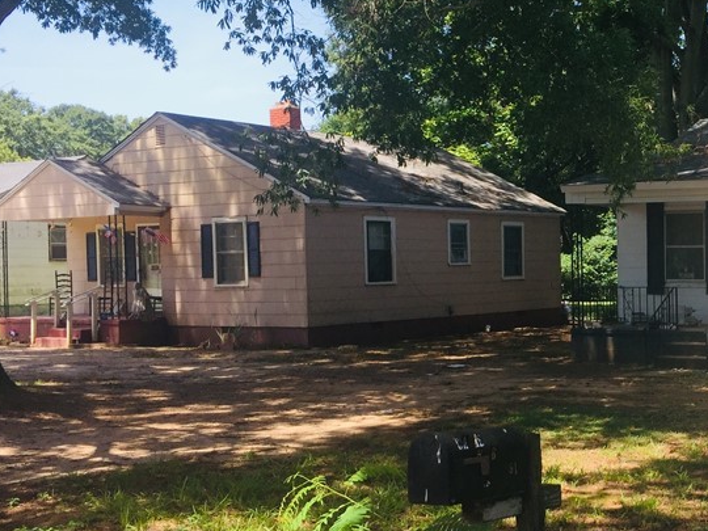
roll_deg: +0.1
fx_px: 1125
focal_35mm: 55
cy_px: 279
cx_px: 650
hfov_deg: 33.0
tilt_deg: -0.2
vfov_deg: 26.6
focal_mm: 4.15
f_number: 2.2
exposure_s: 1/581
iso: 32
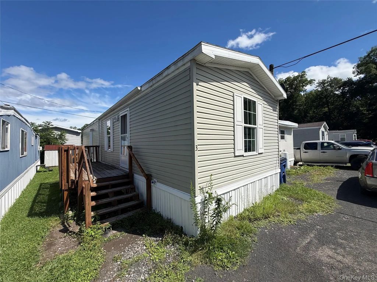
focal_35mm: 14
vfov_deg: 85.7
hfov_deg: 102.1
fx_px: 152
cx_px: 188
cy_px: 141
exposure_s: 1/3663
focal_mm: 2.22
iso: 50
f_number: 2.2
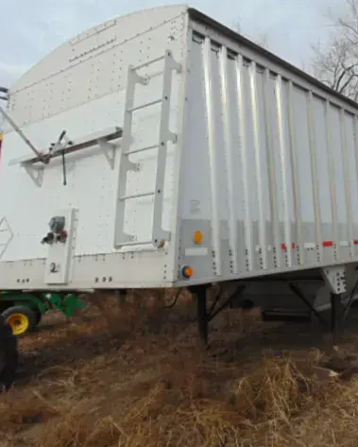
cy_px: 222
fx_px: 437
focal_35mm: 33
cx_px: 272
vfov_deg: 54.2
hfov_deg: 43.1
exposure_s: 1/250
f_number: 7.7
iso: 80
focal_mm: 4.5
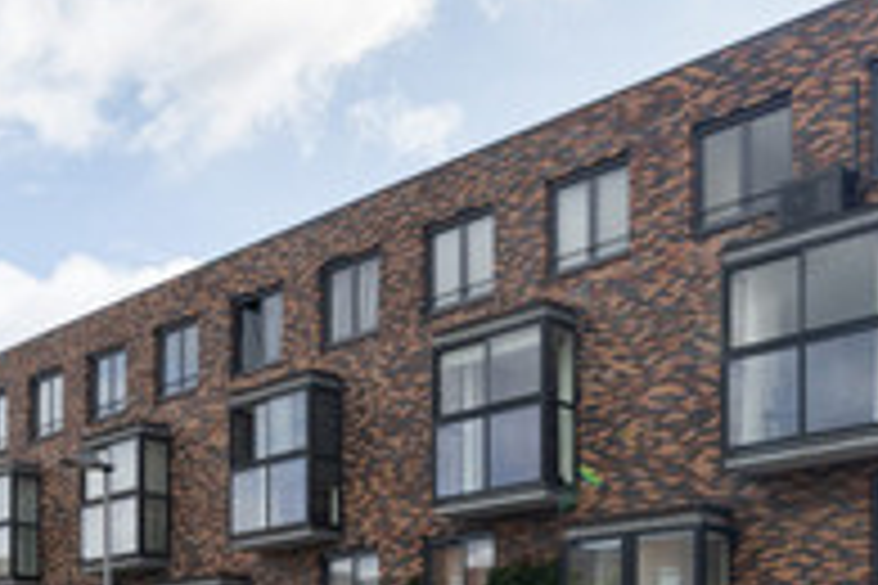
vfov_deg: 35.0
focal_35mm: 37
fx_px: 902
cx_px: 432
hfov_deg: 51.9
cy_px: 450
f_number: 8
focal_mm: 18
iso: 800
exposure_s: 1/1250
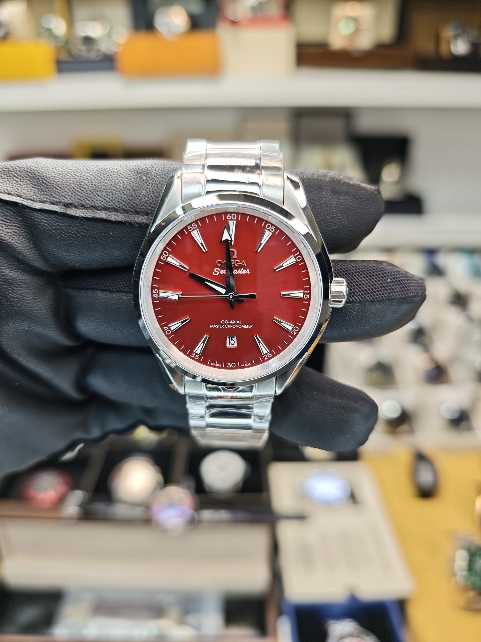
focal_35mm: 23
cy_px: 321
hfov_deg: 58.9
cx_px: 240
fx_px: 426
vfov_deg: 73.9
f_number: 1.62
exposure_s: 1/196
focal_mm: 6.55
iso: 50
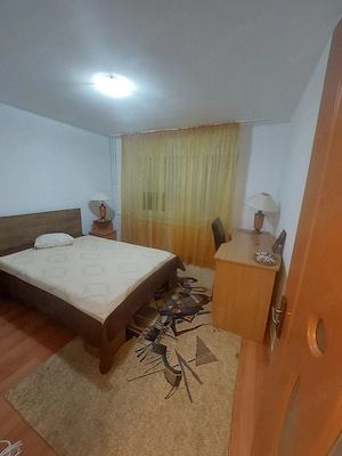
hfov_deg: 89.9
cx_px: 171
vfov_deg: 106.2
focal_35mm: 13
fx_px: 171
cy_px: 228
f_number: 2.2
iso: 320
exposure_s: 1/25
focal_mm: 1.74
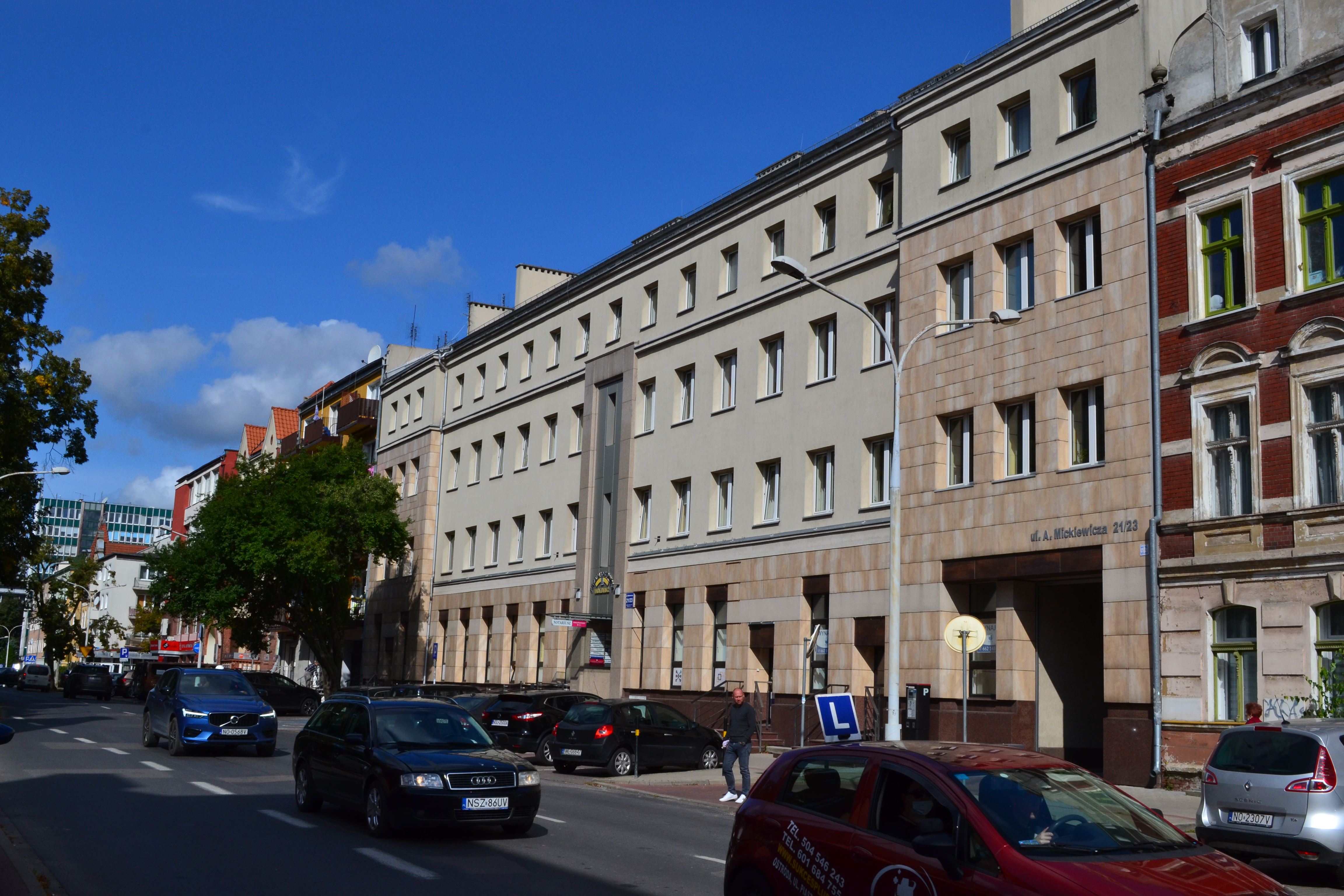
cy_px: 448
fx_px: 1344
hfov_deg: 53.1
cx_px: 672
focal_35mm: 36
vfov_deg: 36.9
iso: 400
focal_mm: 24
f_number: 11
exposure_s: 1/500
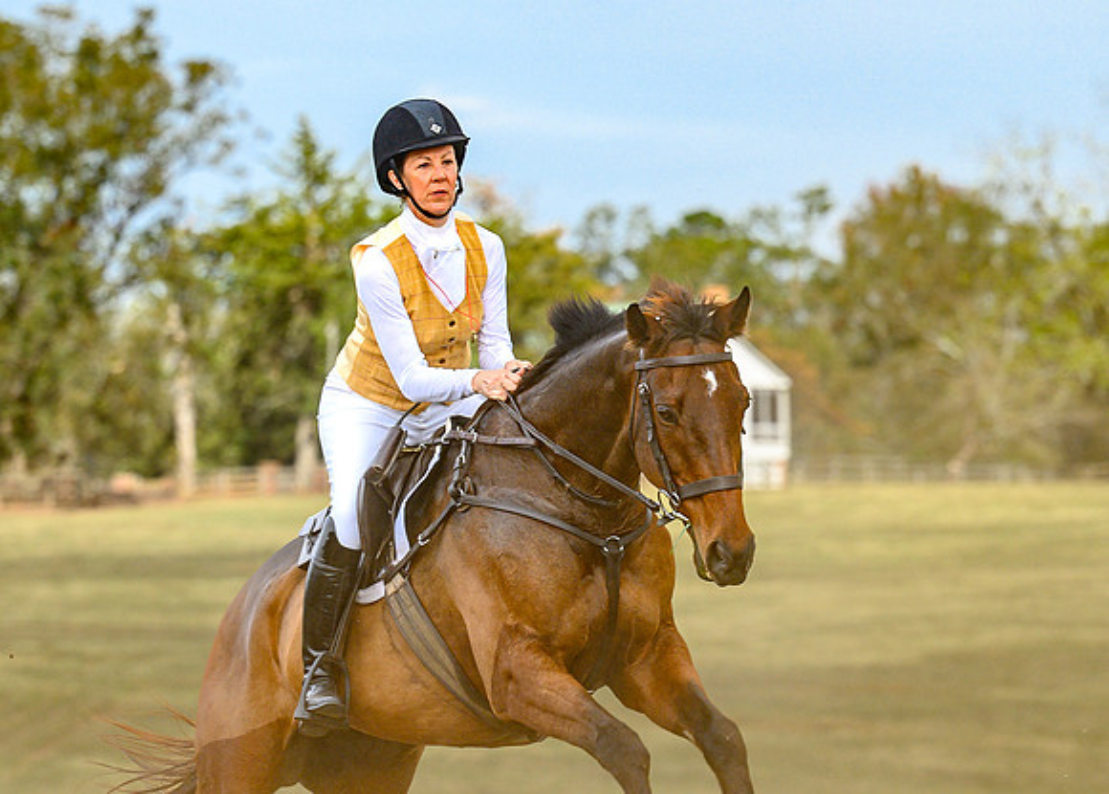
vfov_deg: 5.5
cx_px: 492
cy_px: 643
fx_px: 8278
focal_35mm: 263
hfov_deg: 7.7
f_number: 3.5
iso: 400
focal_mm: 120
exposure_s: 1/1000
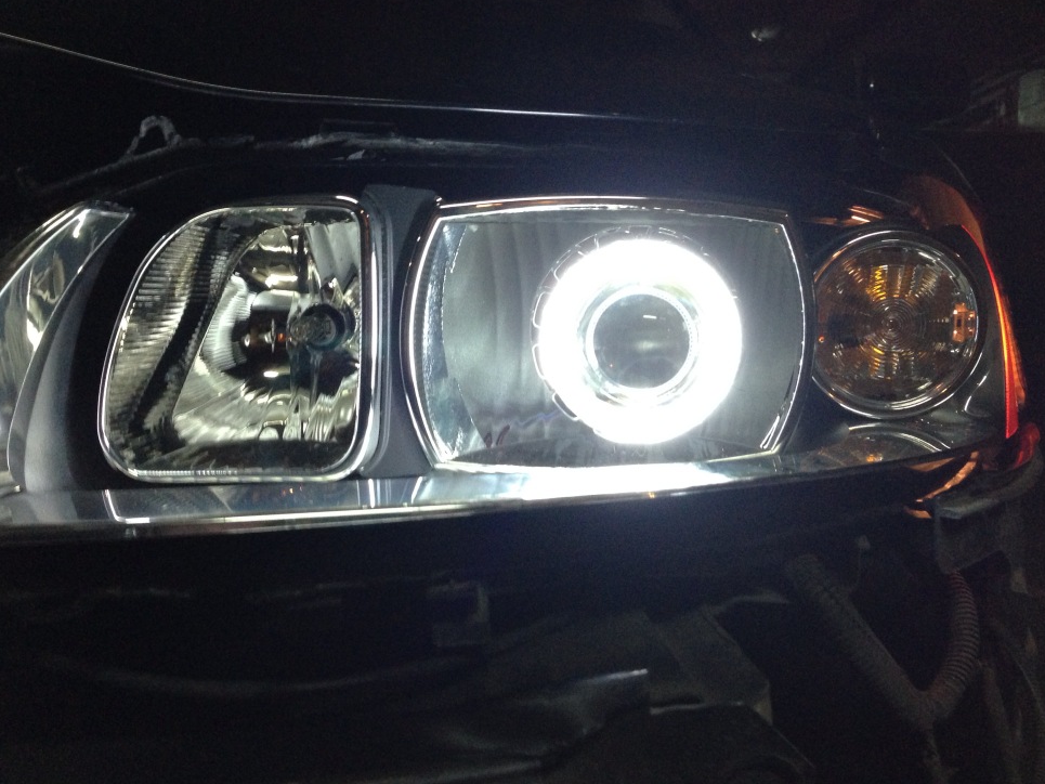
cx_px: 537
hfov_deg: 52.6
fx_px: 1057
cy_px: 386
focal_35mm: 35
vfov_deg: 40.7
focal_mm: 4.13
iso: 320
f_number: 2.4
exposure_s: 1/20
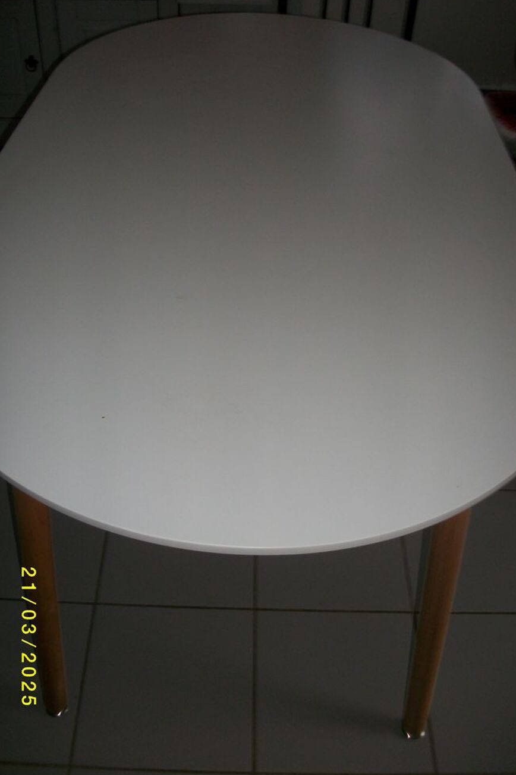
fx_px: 709
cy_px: 390
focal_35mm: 33
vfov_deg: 57.2
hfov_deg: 40.0
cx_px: 259
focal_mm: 5.7
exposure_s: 1/40
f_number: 2.9
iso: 125
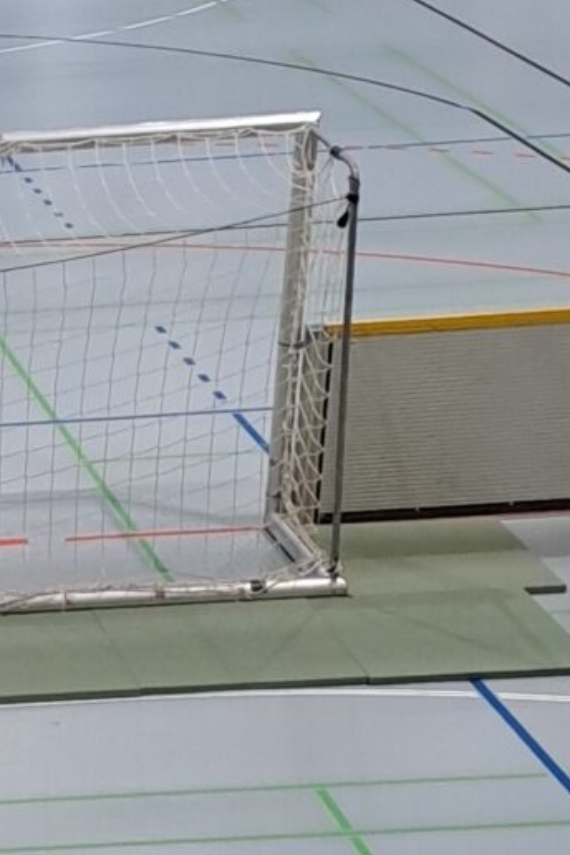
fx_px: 3064
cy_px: 908
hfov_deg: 9.8
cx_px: -620
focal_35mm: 129
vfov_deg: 15.5
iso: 160
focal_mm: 4.65
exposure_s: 1/50
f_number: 1.8
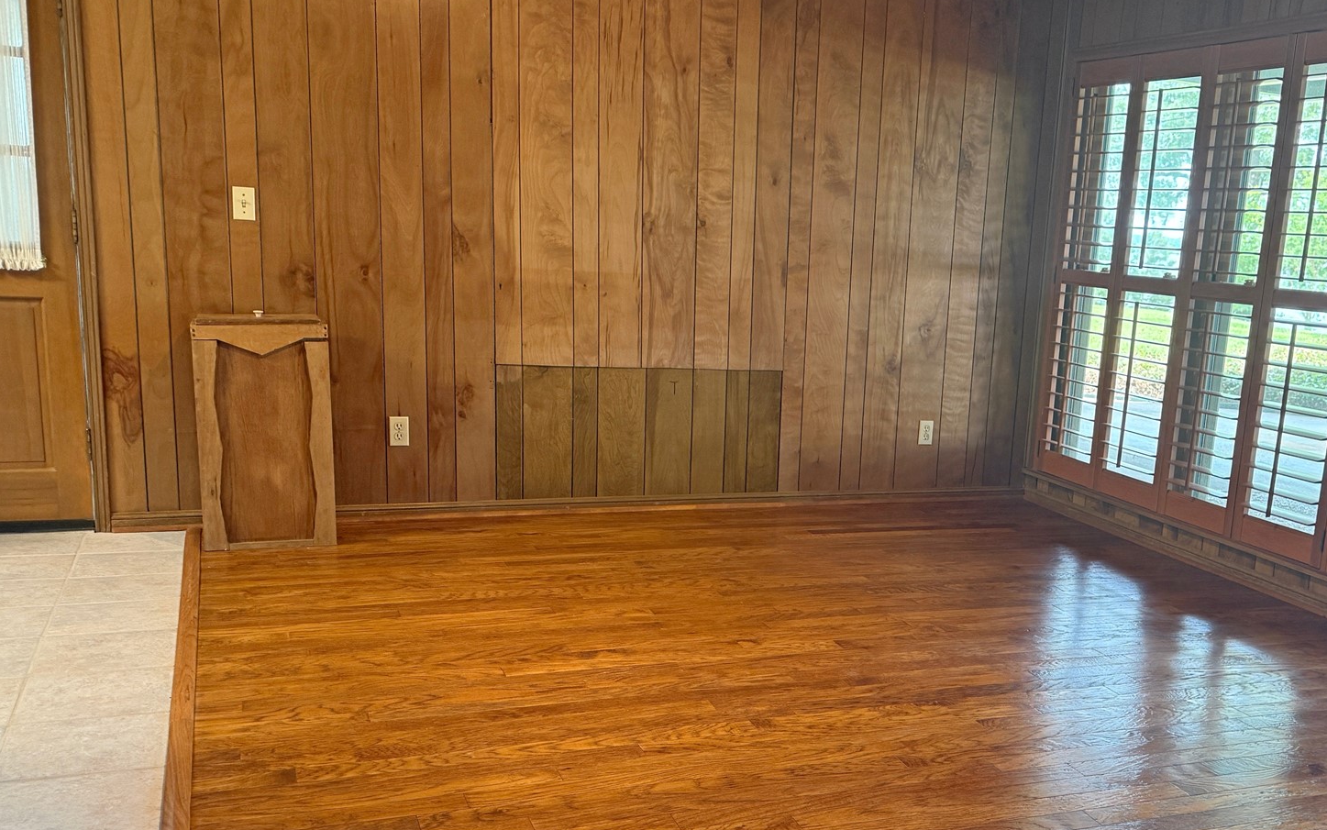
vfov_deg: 35.1
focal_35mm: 36
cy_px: 532
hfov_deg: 53.2
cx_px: 862
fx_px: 1302
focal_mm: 6.76
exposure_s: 1/60
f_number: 1.78
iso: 250
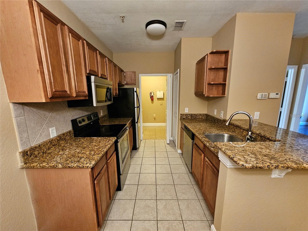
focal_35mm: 13
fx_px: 116
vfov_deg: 89.9
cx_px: 154
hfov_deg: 106.2
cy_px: 116
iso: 640
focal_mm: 2.2
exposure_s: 1/30
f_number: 2.2
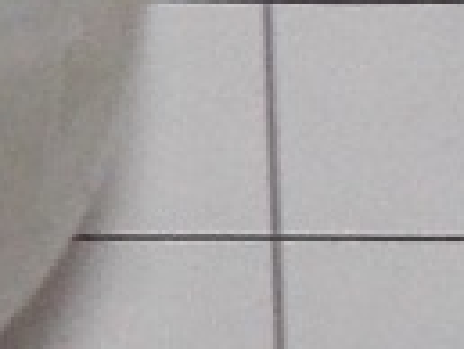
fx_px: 1731
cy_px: -108
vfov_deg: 11.2
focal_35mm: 129
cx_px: -619
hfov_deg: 12.4
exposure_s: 1/25
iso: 100
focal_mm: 4.6
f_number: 3.2
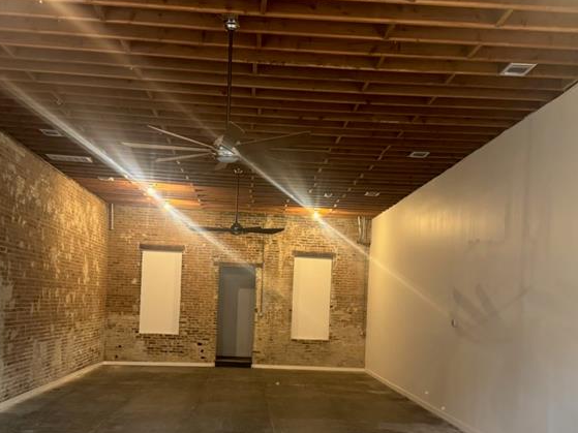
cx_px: 298
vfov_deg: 32.5
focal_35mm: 44
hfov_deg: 42.9
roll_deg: -2.5
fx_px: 735
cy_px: 295
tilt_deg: +1.3
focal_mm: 6.76
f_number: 1.78
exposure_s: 1/60
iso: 500
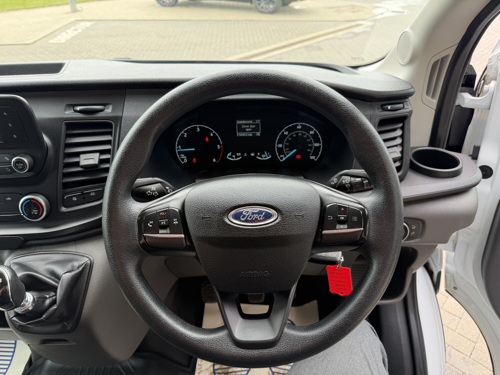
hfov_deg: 71.6
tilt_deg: -34.8
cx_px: 250
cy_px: 188
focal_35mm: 24
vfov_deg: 56.8
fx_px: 347
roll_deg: +1.2
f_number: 1.78
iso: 80
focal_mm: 6.76
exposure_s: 1/180
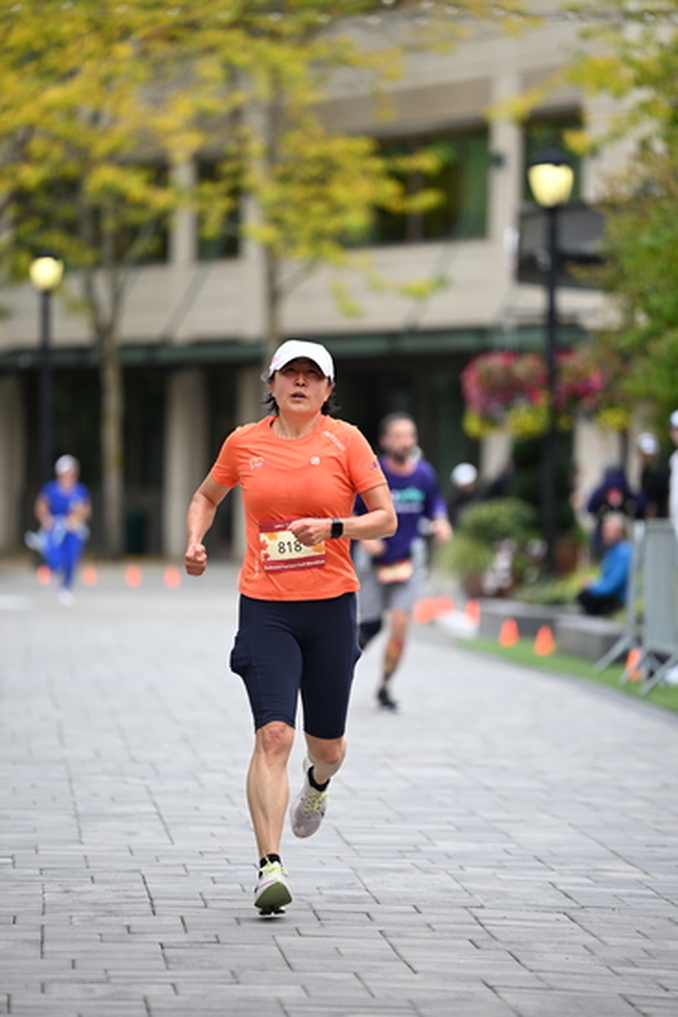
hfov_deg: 7.4
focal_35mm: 185
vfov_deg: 11.1
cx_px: 339
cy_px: 508
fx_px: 5223
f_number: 2.8
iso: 640
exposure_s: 1/2000
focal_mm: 185
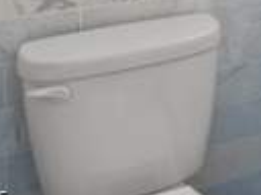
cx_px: 389
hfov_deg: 20.7
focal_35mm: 81
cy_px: -112
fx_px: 609
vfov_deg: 16.4
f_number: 8
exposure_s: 1/3
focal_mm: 15
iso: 200
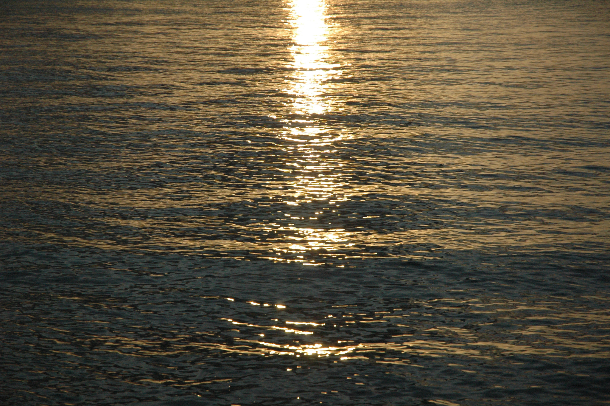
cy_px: 203
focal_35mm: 105
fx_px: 1778
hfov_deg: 19.5
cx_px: 305
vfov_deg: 13.0
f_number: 5.6
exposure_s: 1/8000
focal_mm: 70
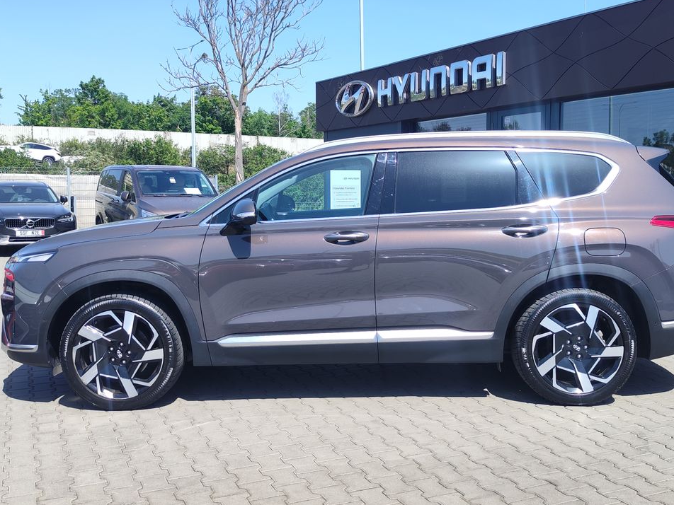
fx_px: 565
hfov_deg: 61.6
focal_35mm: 29
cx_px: 363
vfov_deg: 48.2
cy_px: 243
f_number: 1.69
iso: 50
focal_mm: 7.01
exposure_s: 1/476
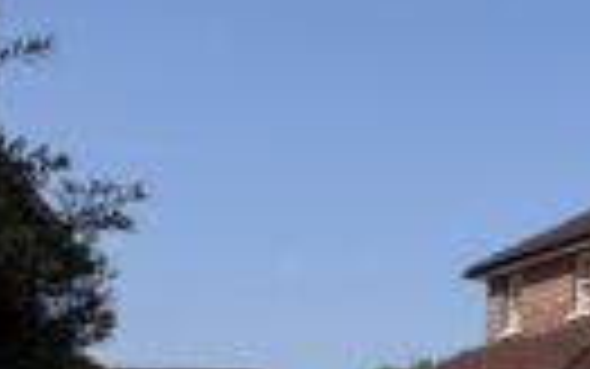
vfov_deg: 15.0
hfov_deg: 14.7
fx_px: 1400
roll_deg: +3.1
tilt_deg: +8.1
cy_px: 270
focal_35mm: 87
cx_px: 1423
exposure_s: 1/2674
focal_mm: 2.22
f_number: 2.2
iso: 50
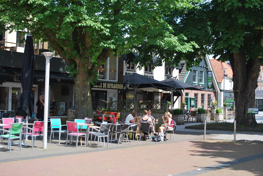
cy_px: 88
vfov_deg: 23.8
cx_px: 132
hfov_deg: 35.0
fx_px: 417
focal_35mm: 57
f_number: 6.3
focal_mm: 38
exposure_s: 1/160
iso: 100
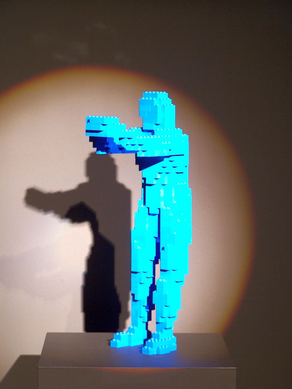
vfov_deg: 16.8
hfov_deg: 12.7
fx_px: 1316
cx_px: 146
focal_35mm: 117
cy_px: 194
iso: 80
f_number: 3.2
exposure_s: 1/2
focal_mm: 19.4
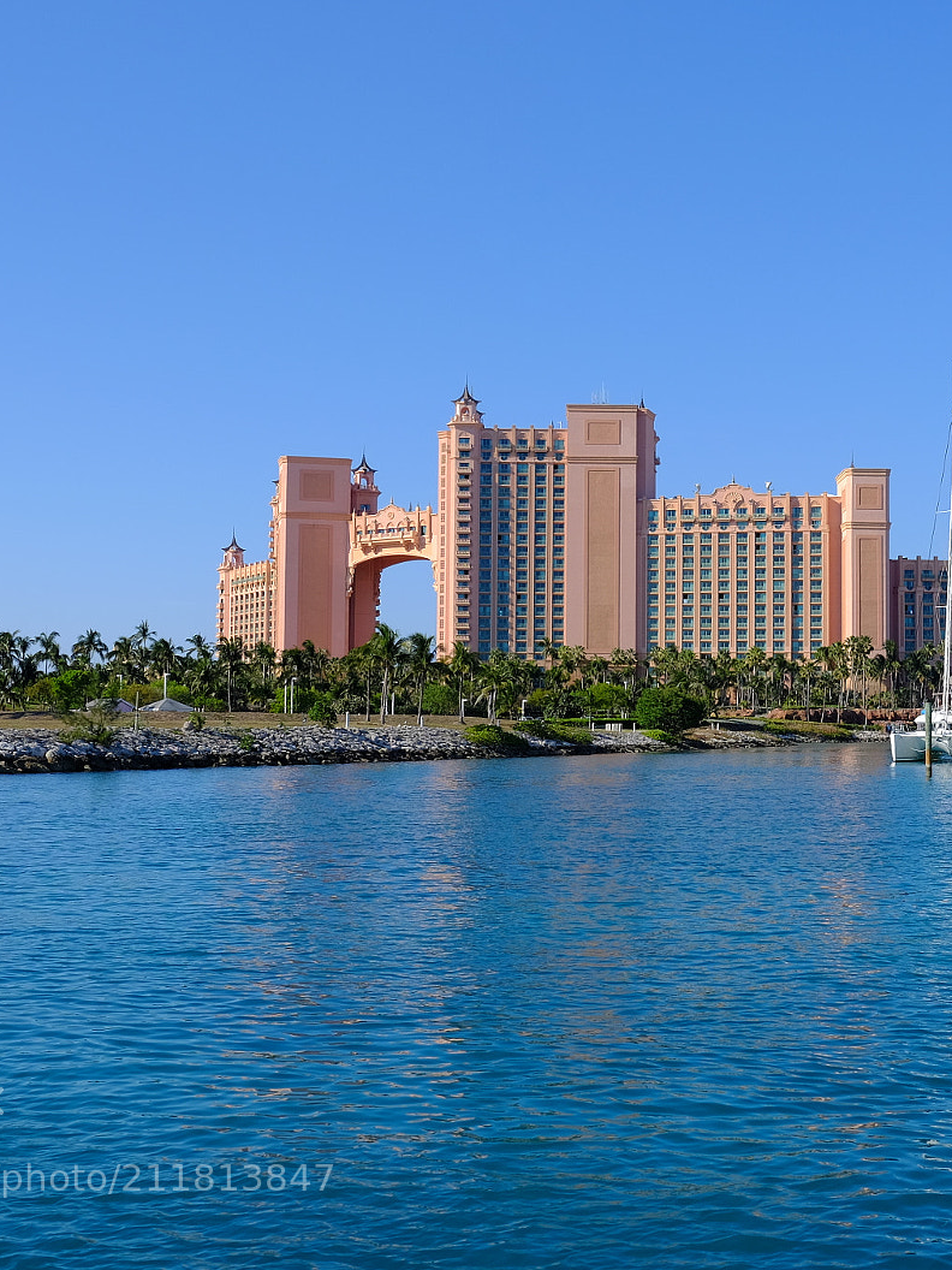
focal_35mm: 51
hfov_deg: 28.3
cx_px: 667
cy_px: 631
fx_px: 1870
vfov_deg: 37.5
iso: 200
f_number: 8
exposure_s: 1/400
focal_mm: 23
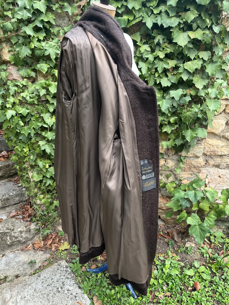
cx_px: 114
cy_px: 152
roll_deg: +2.4
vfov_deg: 67.3
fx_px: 229
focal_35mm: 26
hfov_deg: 53.1
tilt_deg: -22.0
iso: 100
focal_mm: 5.1
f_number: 1.6
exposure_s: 1/121
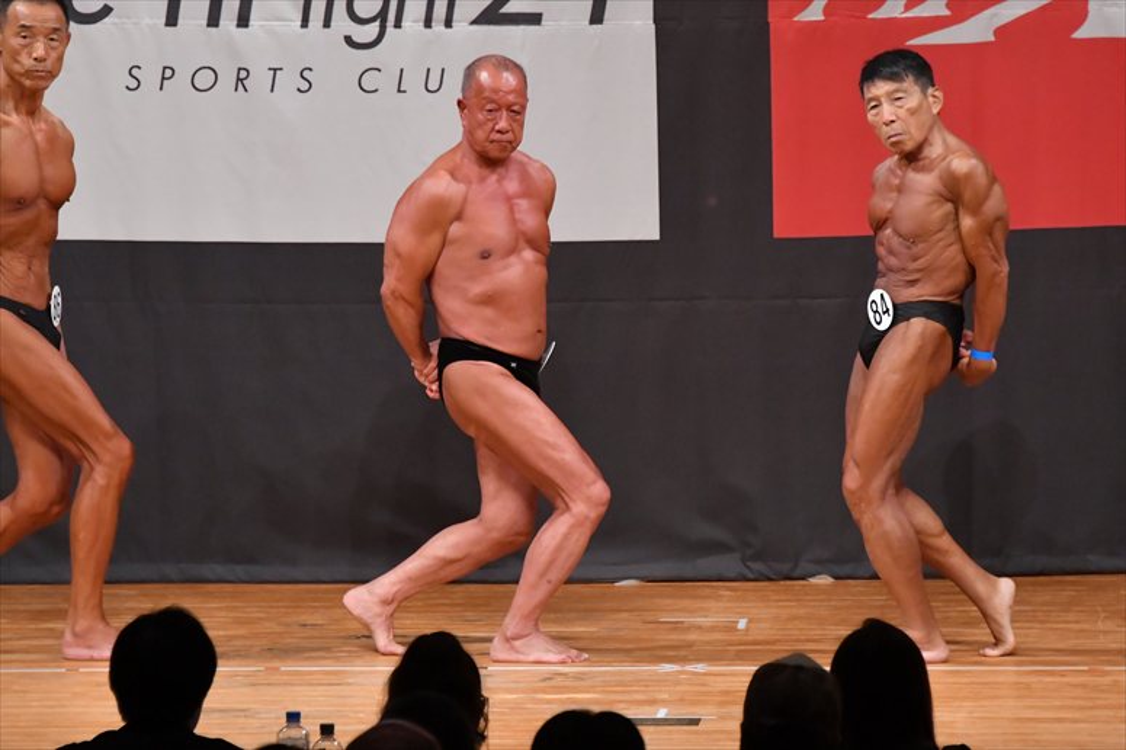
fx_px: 9379
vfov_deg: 4.6
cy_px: 375
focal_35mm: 300
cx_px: 563
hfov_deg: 6.9
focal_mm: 200
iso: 7200
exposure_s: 1/400
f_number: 5.6
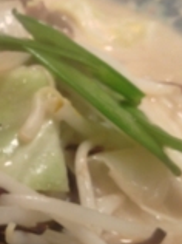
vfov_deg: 19.6
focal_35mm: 100
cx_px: -60
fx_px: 703
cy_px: 93
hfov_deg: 14.1
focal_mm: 4.28
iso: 64
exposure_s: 1/20
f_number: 2.4
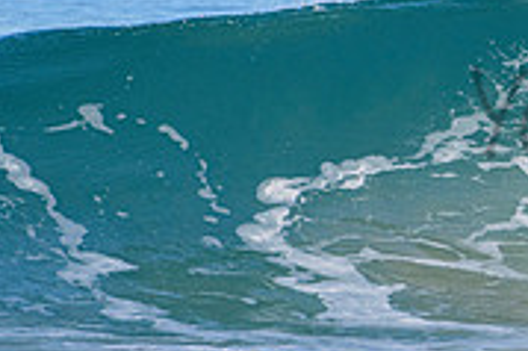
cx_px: 776
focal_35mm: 2433
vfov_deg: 0.6
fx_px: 35651
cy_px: 87
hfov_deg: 0.8
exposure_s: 1/2000
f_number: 5.6
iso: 400
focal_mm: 500
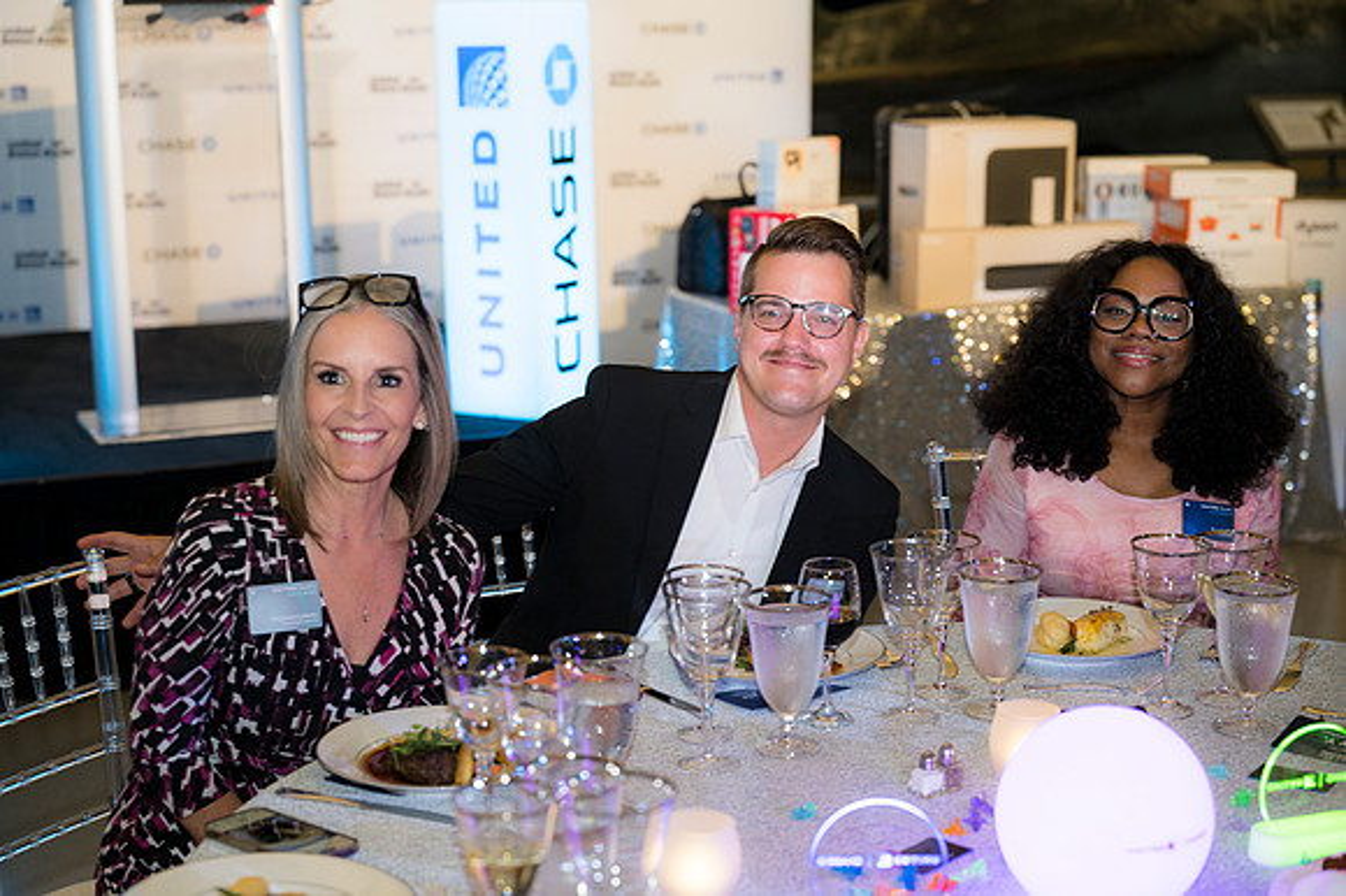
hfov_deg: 36.3
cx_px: 673
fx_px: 2055
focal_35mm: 55
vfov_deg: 24.6
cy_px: 448
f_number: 2.5
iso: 720
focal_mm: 55
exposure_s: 1/80
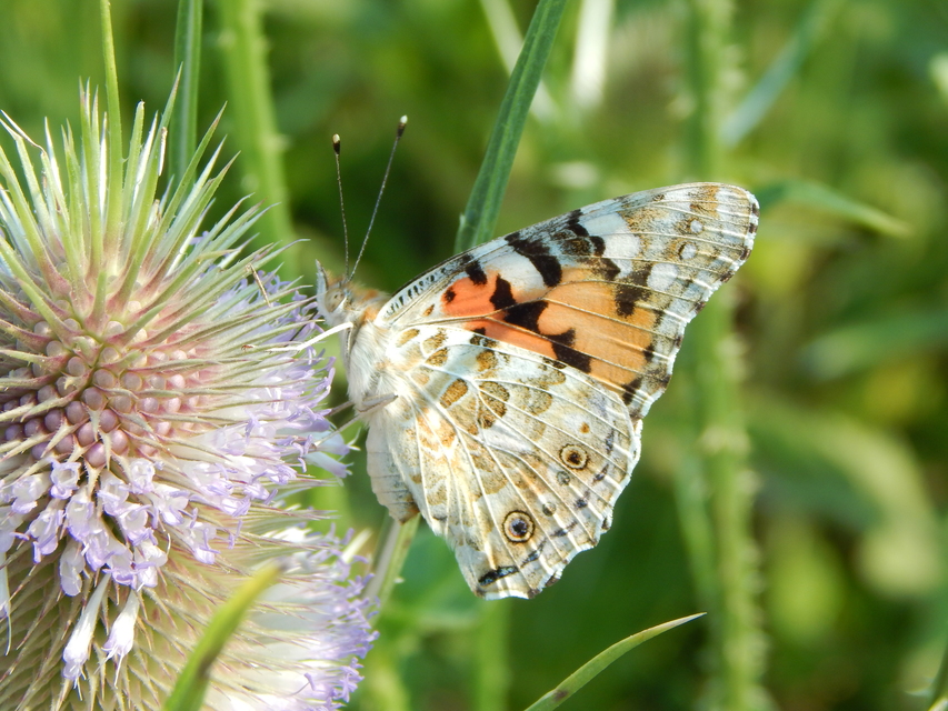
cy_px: 356
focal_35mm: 141
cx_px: 474
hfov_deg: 14.0
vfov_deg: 10.5
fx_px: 3862
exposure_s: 1/400
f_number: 4.9
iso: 125
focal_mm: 25.3
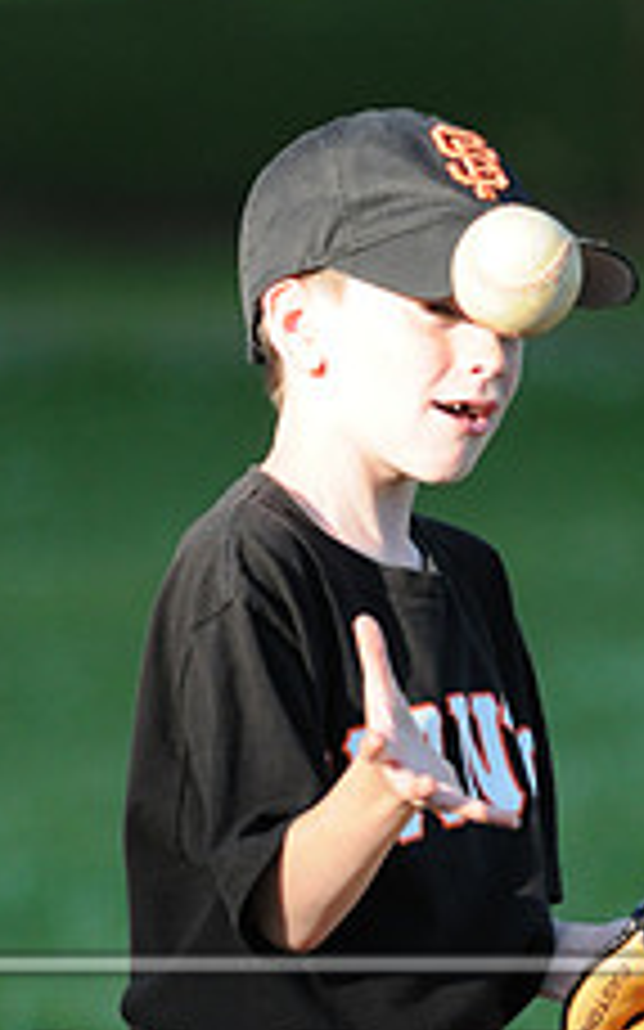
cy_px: 1165
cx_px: 489
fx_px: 32539
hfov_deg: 1.1
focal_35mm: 1158
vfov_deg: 1.8
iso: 800
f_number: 4
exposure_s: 1/1250
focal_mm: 300
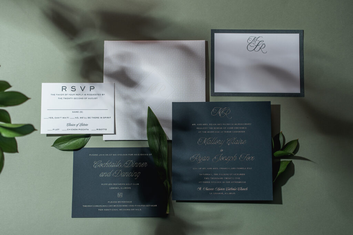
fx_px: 588
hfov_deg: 33.4
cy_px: 118
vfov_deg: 22.6
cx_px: 176
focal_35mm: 60
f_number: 5.6
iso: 100
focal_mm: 40
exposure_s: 1/250
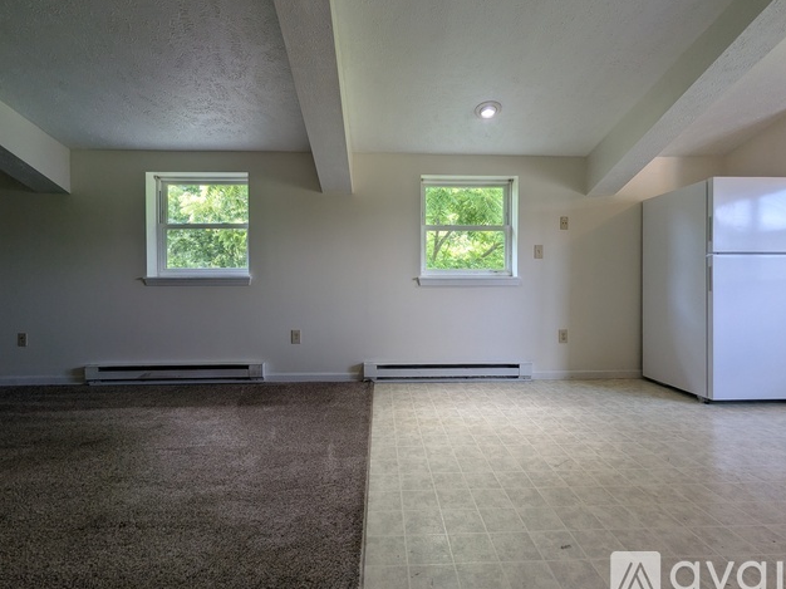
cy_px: 288
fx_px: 386
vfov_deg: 74.7
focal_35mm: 17
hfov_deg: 91.0
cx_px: 397
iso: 57
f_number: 2.2
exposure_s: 1/58.5
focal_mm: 2.35
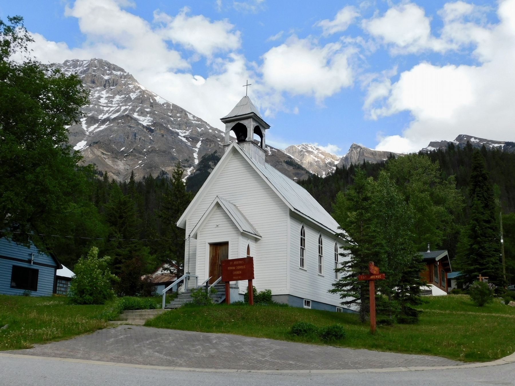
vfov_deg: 39.7
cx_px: 258
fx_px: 536
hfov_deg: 51.4
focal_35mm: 36
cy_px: 193
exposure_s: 1/800
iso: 125
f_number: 3.5
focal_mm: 6.3
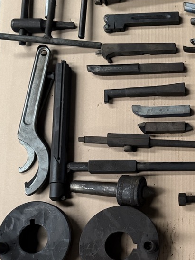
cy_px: 186
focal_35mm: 56
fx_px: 421
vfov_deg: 33.9
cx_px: 178
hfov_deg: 25.2
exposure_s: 1/33
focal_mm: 6.76
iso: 1000
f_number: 1.78
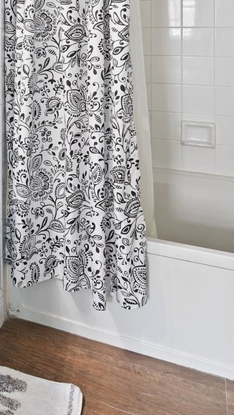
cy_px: 39
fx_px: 474
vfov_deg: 43.2
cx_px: -66
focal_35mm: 43
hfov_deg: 24.4
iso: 200
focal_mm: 14
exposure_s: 1/1.25
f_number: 8
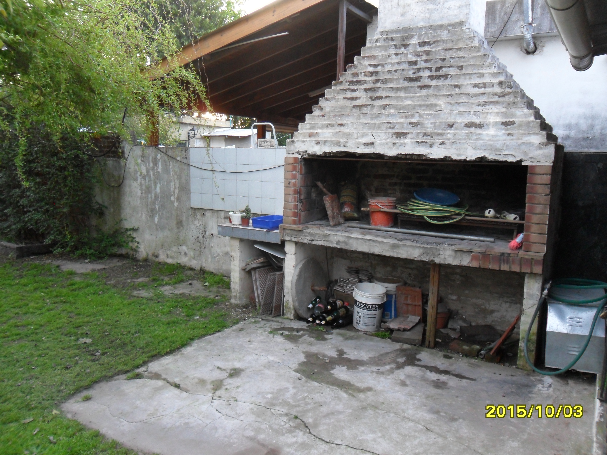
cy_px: 228
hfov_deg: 65.3
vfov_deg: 51.4
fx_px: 473
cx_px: 304
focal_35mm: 27
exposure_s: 1/45
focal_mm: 4.9
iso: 160
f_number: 3.5
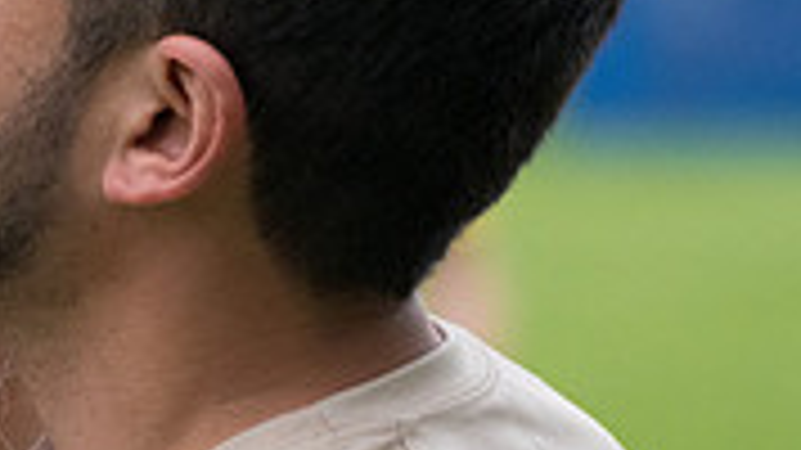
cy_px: 335
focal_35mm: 682
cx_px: -405
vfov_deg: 1.8
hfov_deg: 3.2
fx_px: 14481
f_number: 5.6
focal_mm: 200
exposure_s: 1/1600
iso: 2500
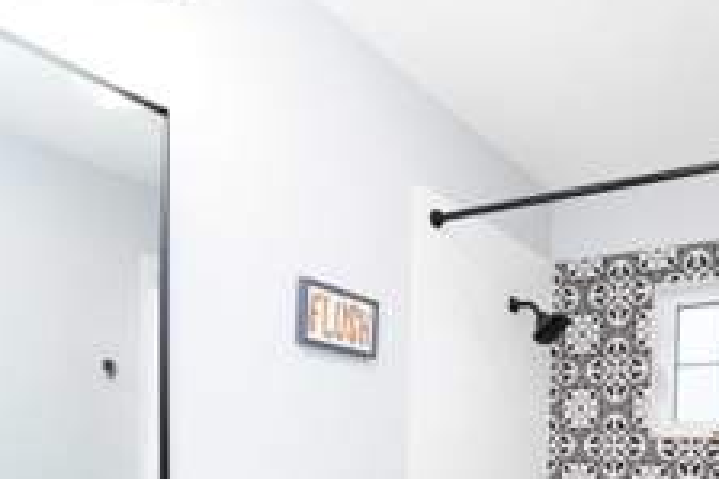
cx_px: 504
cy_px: 495
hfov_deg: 59.8
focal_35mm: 30
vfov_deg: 38.0
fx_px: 599
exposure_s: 1/160
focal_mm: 14
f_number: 5.6
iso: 640
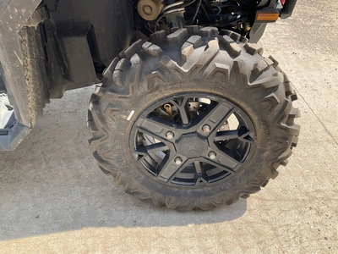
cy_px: 127
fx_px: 283
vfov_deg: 48.2
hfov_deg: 61.7
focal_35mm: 29
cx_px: 169
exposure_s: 1/428
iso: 25
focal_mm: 3
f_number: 1.8
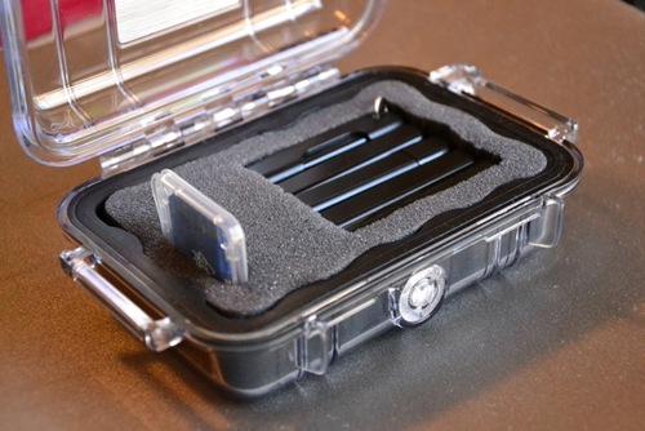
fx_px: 1398
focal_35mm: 78
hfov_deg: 26.0
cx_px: 322
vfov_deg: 17.5
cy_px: 216
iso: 2500
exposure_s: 1/60
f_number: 5
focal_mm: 52
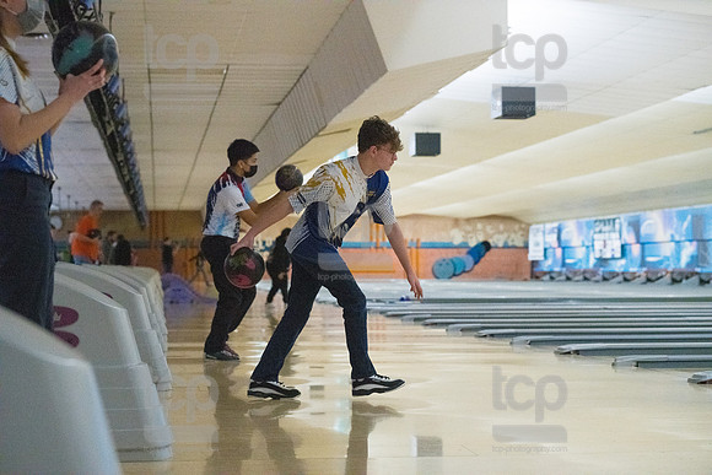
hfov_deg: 24.8
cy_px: 238
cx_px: 356
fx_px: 1622
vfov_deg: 16.7
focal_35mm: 82
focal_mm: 82
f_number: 4
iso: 10000
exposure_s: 1/1000
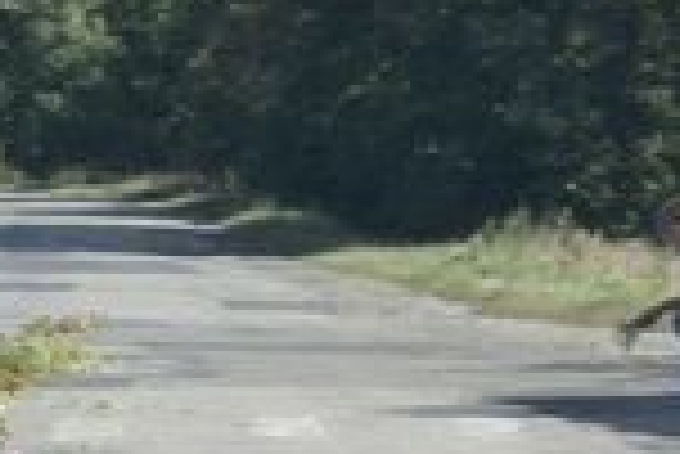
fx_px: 7761
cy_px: 236
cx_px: 9
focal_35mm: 410
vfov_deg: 3.4
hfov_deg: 5.0
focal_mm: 55
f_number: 9
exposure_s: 1/320
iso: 200
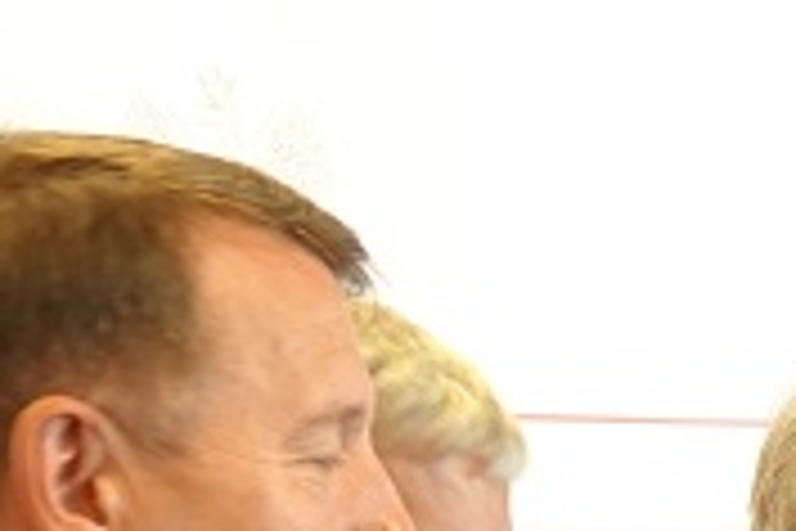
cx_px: 1295
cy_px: 1118
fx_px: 3692
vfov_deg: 7.8
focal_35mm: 167
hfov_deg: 11.6
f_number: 2.8
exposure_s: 1/40
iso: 320
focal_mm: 13.65
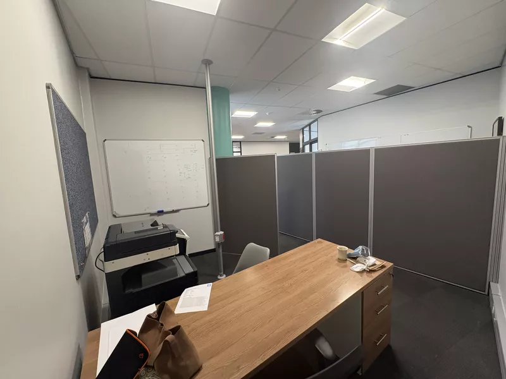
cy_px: 190
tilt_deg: -6.8
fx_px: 205
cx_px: 253
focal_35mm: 14
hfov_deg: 102.1
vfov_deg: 85.7
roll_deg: +3.1
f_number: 2.2
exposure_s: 1/100
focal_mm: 2.22
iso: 320
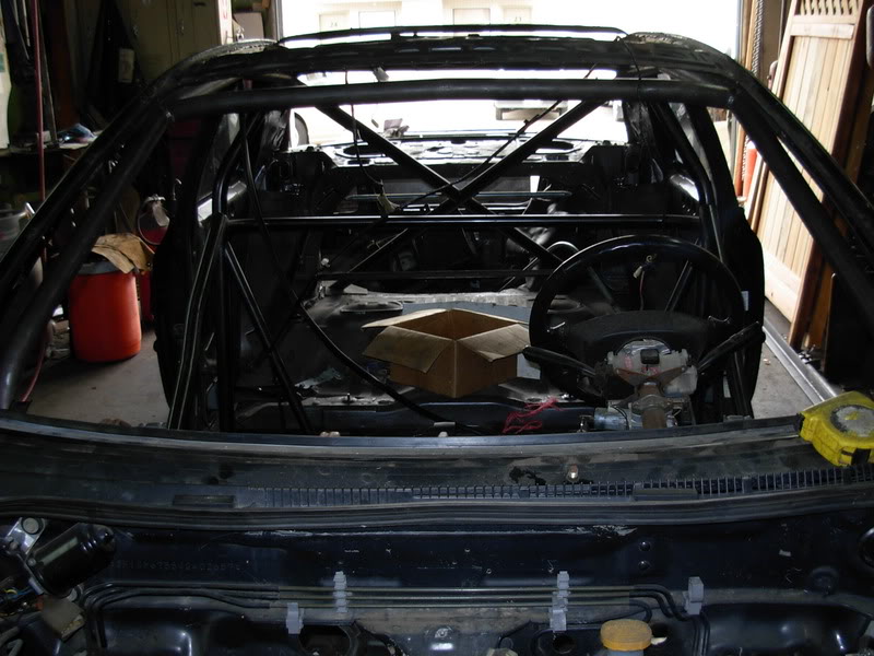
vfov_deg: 37.7
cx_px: 437
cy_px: 328
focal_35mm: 38
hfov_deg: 49.0
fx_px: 959
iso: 79
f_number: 2.9
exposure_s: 1/33.9
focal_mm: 6.3
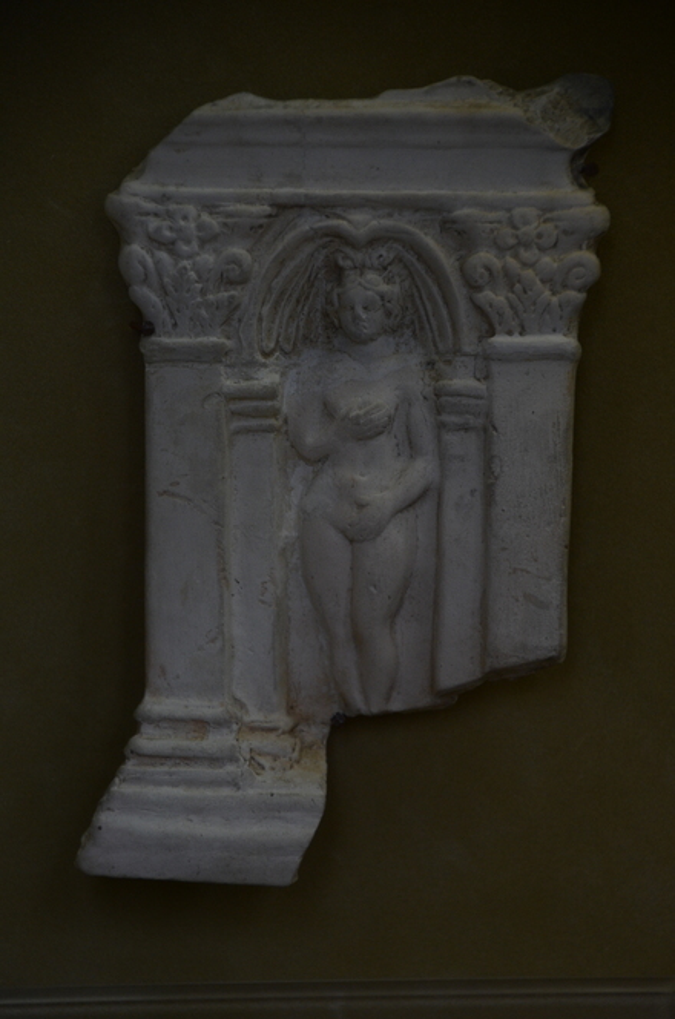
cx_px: 338
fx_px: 7413
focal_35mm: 262
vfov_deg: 7.9
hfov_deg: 5.2
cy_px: 510
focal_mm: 175
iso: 1000
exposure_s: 1/320
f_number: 6
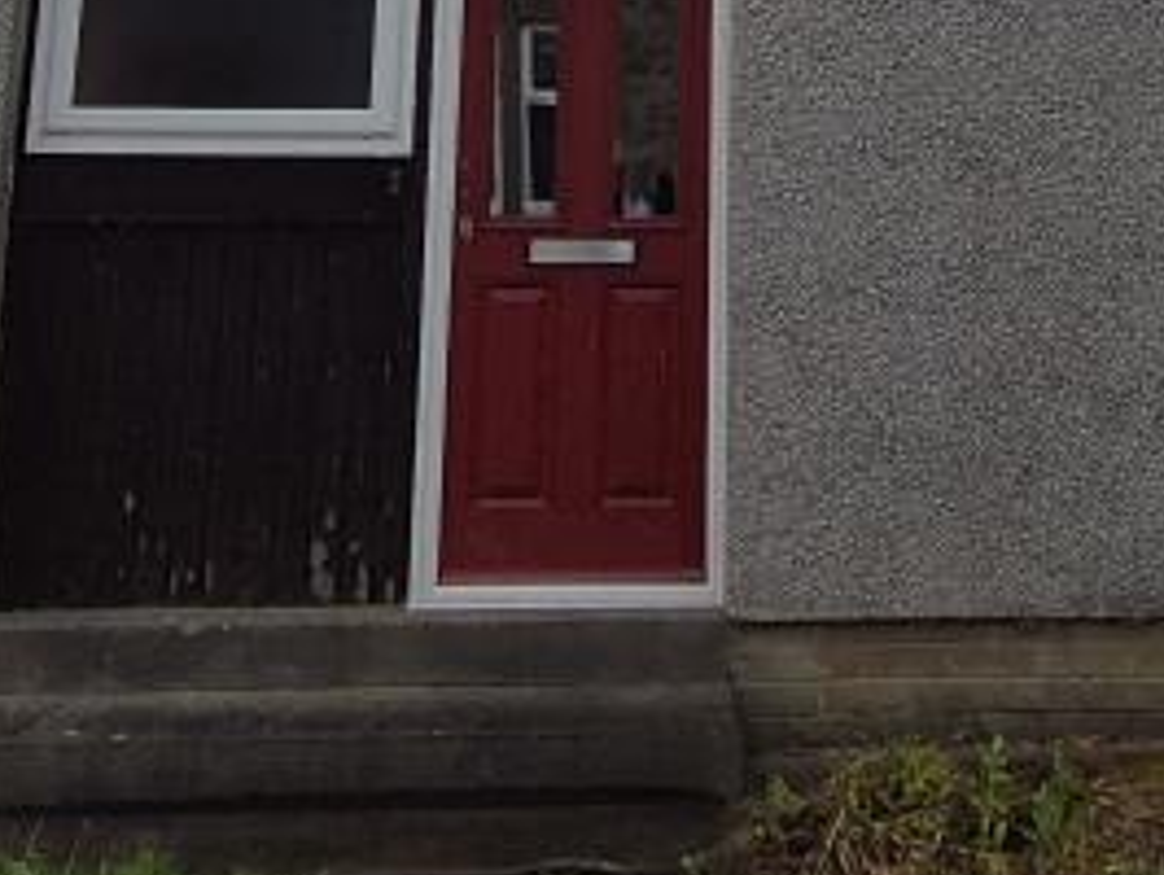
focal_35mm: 50
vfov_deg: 24.7
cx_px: 748
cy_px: -315
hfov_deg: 37.8
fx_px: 1683
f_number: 2.2
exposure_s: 1/1888
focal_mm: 2.2
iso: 50
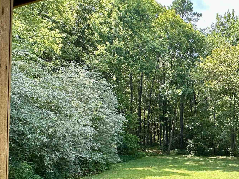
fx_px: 221
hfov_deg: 48.7
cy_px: 134
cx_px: 229
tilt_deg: -0.6
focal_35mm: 32
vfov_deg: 42.8
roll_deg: -1.8
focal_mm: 2.22
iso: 40
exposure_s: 1/236
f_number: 2.2
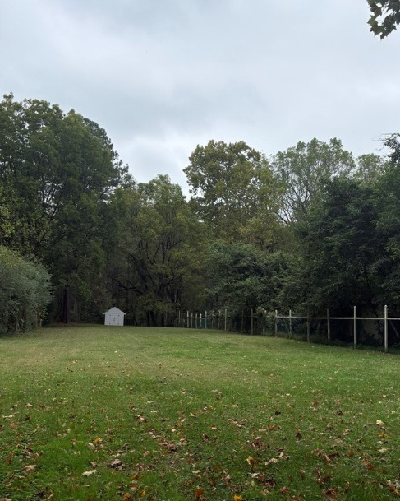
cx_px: 232
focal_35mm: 32
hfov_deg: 45.6
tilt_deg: +6.9
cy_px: 261
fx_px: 474
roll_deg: -1.8
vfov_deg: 55.7
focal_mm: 5.96
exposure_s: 1/1799
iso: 50
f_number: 1.6
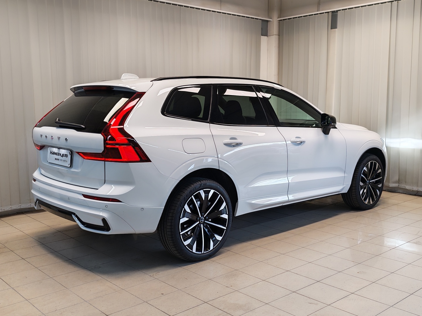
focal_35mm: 38
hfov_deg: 49.0
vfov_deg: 37.7
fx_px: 463
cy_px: 158
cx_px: 211
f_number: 1.6
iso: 100
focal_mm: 5.4
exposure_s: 1/100
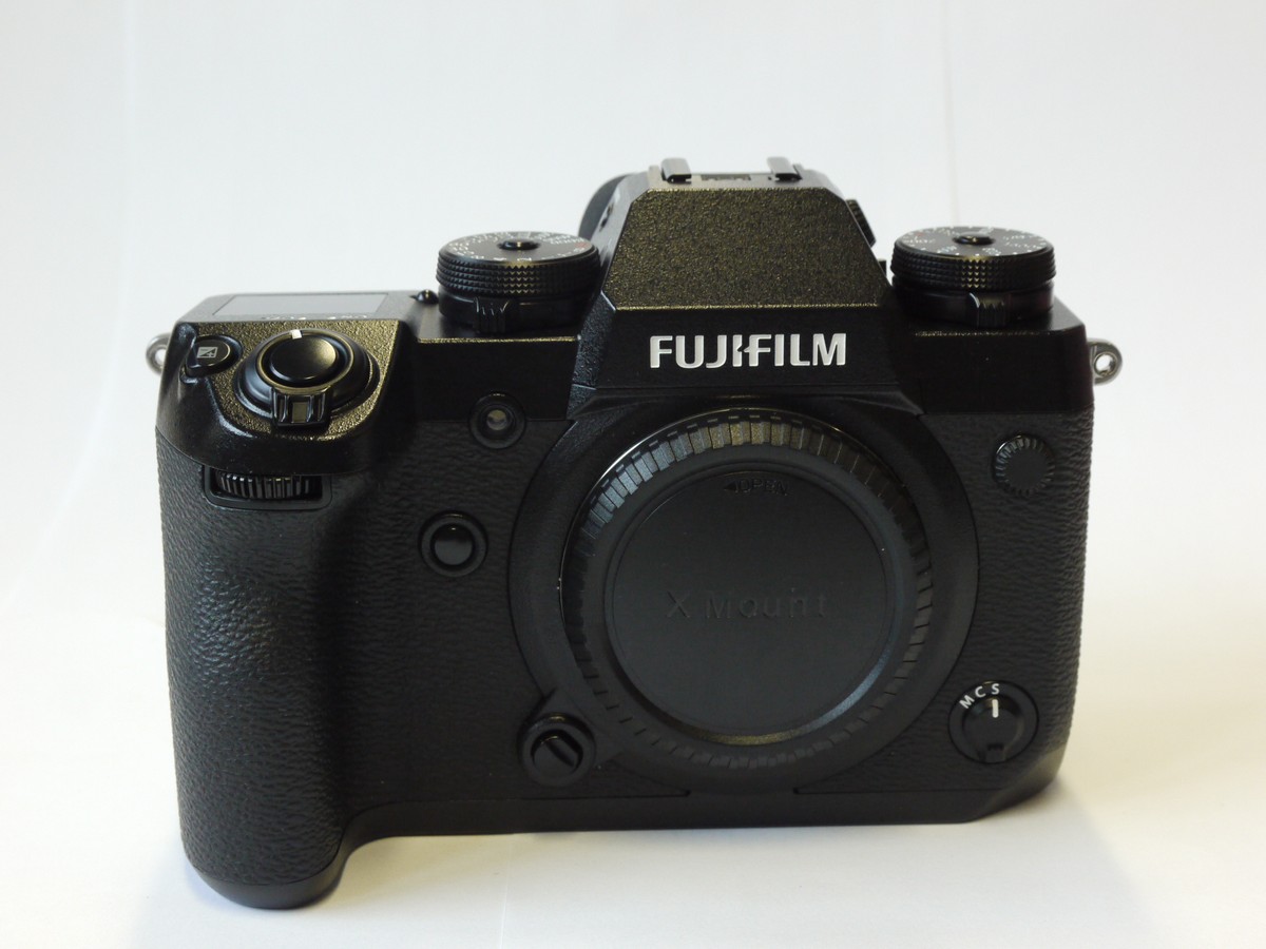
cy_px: 474
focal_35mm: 62
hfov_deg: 31.2
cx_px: 633
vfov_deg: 23.7
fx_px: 2268
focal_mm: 31
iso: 800
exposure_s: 1/30
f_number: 10
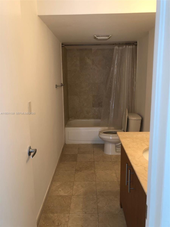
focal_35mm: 28
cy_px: 114
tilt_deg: -9.0
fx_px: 183
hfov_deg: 49.7
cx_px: 85
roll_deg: +0.1
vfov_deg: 63.4
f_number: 1.8
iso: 25
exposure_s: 1/30
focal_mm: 4
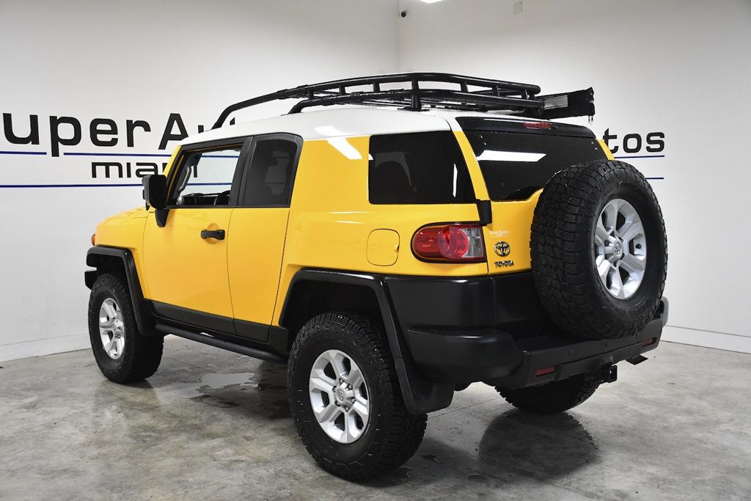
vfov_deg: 36.9
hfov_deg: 53.1
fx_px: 751
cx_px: 376
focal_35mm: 36
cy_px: 250
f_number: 4.5
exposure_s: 1/640
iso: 2500
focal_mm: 24
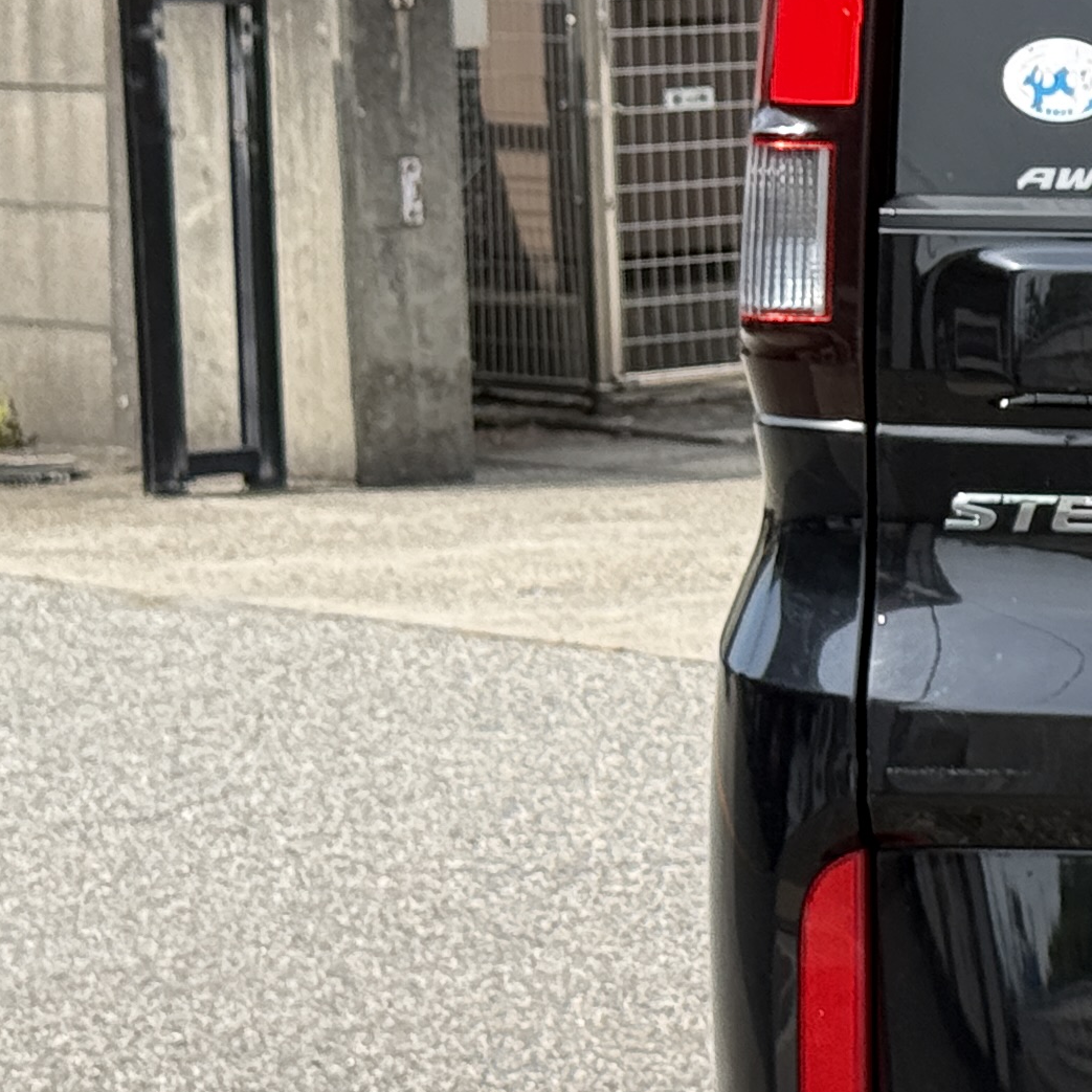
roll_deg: +1.6
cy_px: 346
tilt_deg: -4.2
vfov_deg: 10.6
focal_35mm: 164
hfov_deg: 10.0
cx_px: 2005
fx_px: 5853
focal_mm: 6.76
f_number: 1.78
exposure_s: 1/2667
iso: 100
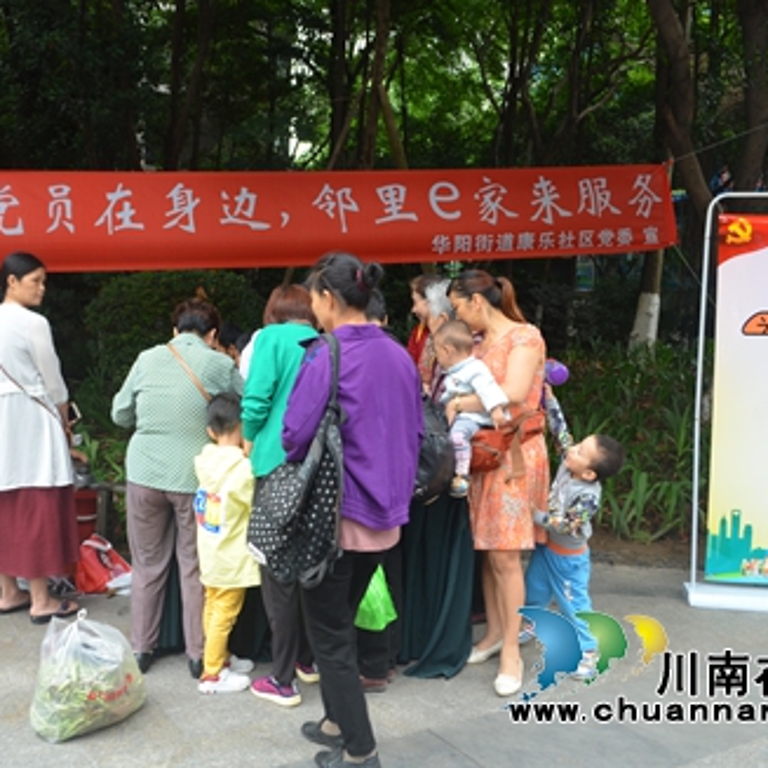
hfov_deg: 47.2
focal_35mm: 35
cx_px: 352
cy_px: 384
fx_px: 879
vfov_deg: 47.2
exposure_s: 1/90
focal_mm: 18
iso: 400
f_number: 4.8
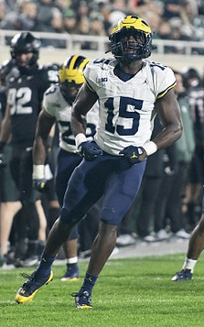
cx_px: 111
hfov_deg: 2.6
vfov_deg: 4.2
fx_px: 4414
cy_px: 156
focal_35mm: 496
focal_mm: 200
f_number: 2.8
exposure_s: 1/1250
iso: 3200
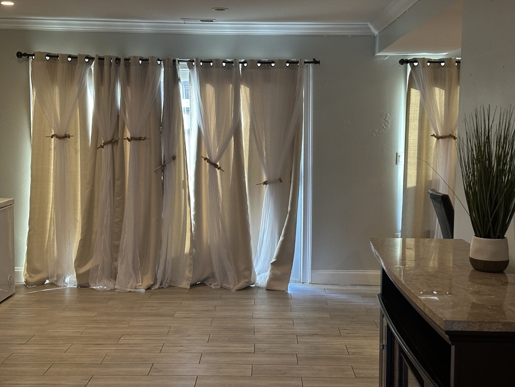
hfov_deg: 39.7
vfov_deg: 30.3
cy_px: 194
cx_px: 258
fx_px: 714
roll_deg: -0.6
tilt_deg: -5.2
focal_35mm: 48
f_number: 1.78
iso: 200
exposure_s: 1/60
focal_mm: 6.86
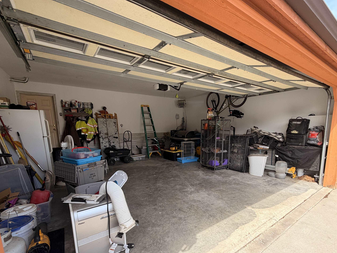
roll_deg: +1.1
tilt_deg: -8.2
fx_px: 165
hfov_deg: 90.7
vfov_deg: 73.8
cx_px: 185
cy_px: 153
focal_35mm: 17
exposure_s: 1/372
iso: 50
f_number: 2.2
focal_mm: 2.22
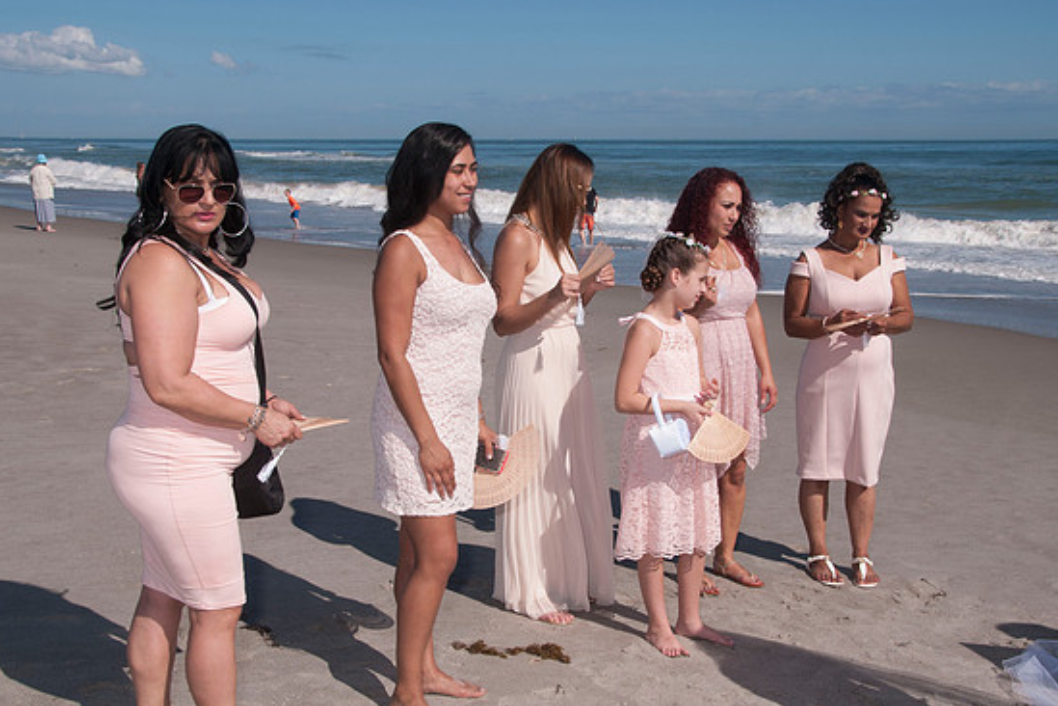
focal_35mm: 44
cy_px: 371
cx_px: 522
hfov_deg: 44.5
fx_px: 1293
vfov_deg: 30.5
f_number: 13
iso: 100
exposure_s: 1/250
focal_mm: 26
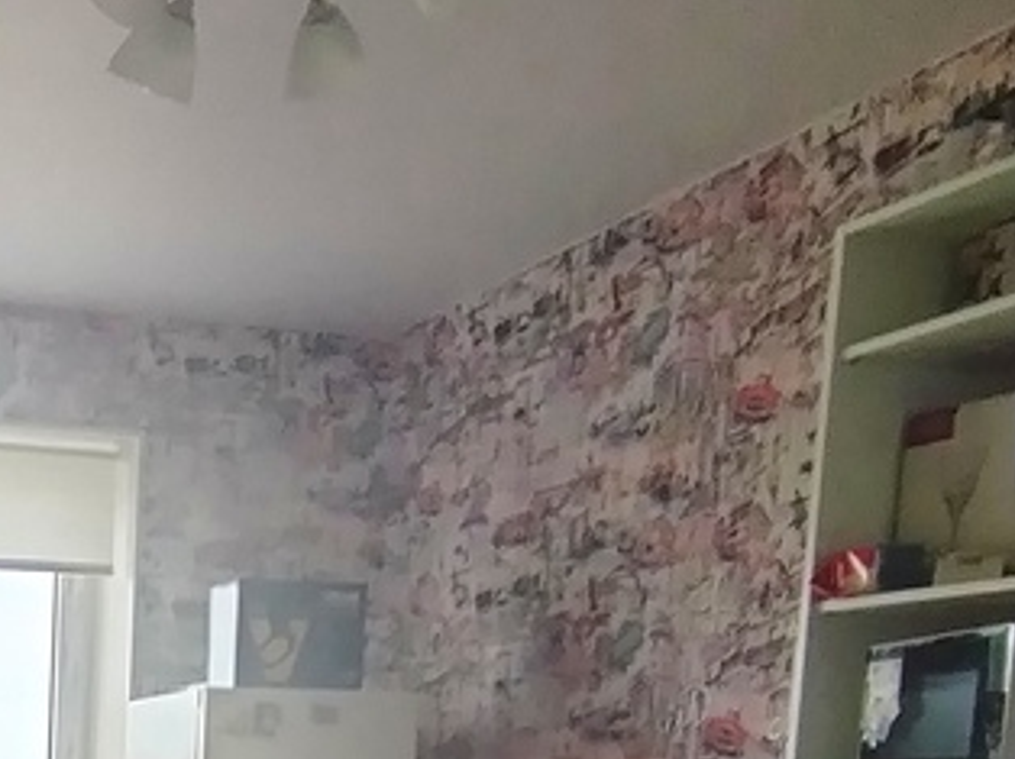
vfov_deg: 24.7
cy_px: 998
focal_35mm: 51
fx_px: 1494
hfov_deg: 32.4
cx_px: -136
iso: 135
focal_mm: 1.42
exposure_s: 1/60
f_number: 2.2
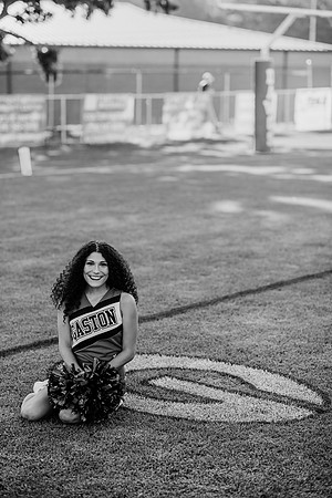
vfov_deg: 23.9
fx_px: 1176
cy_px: 249
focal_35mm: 85
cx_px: 166
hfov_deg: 16.1
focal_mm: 85
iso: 160
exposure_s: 1/1000
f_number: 2.5
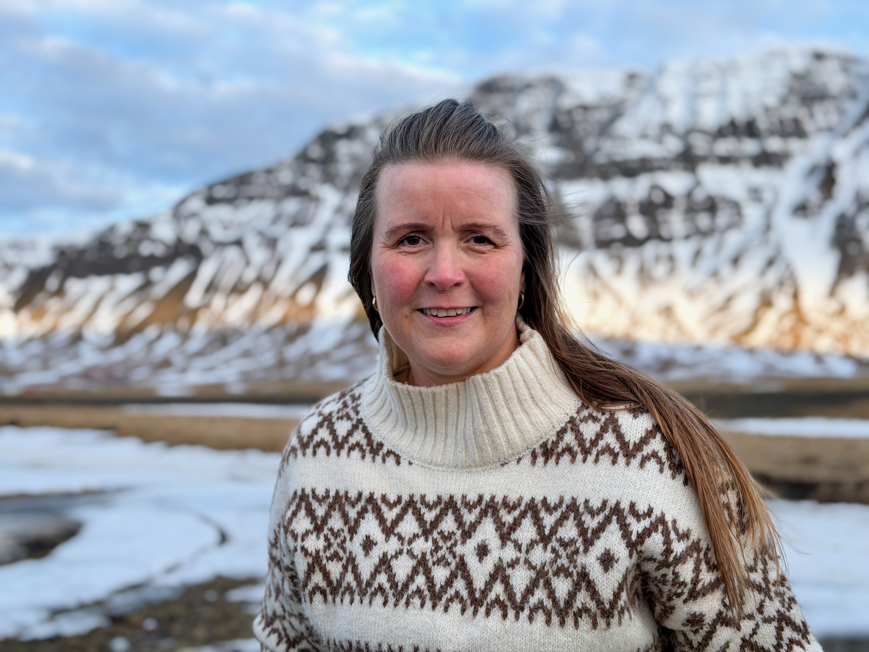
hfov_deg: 39.7
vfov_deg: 30.3
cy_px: 326
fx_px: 1205
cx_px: 434
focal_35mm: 48
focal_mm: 6.76
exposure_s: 1/837
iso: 64
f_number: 1.78
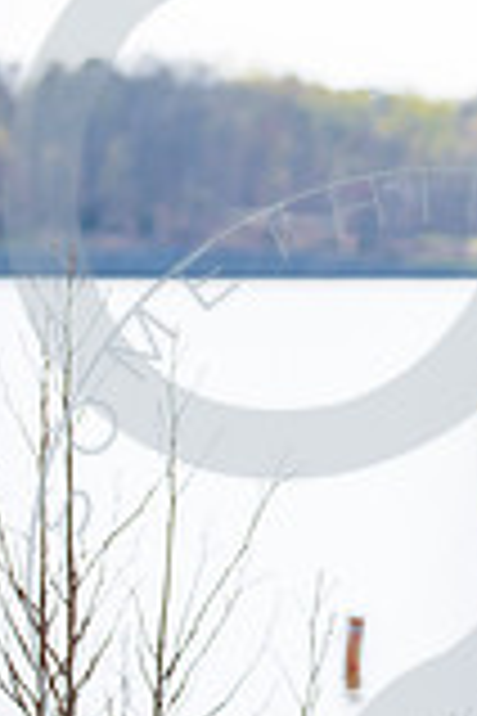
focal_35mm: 328
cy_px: 243
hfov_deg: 4.2
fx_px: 6518
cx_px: 648
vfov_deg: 6.3
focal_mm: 116
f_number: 2.8
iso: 100
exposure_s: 1/800
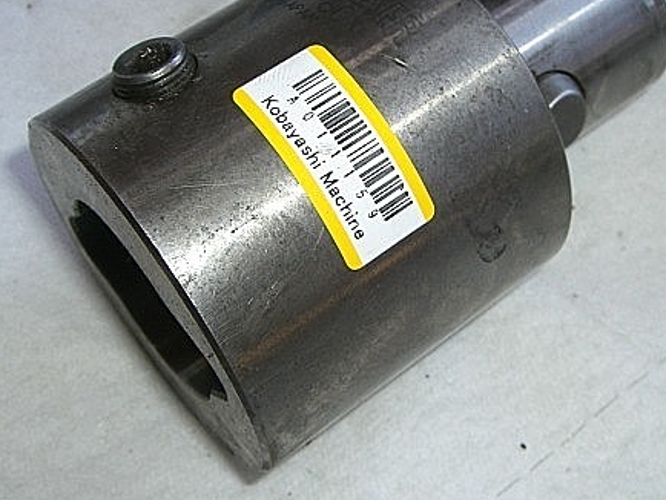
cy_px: 248
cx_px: 354
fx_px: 1078
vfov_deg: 26.1
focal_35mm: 56
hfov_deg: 34.3
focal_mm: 6.2
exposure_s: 1/100
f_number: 4.3
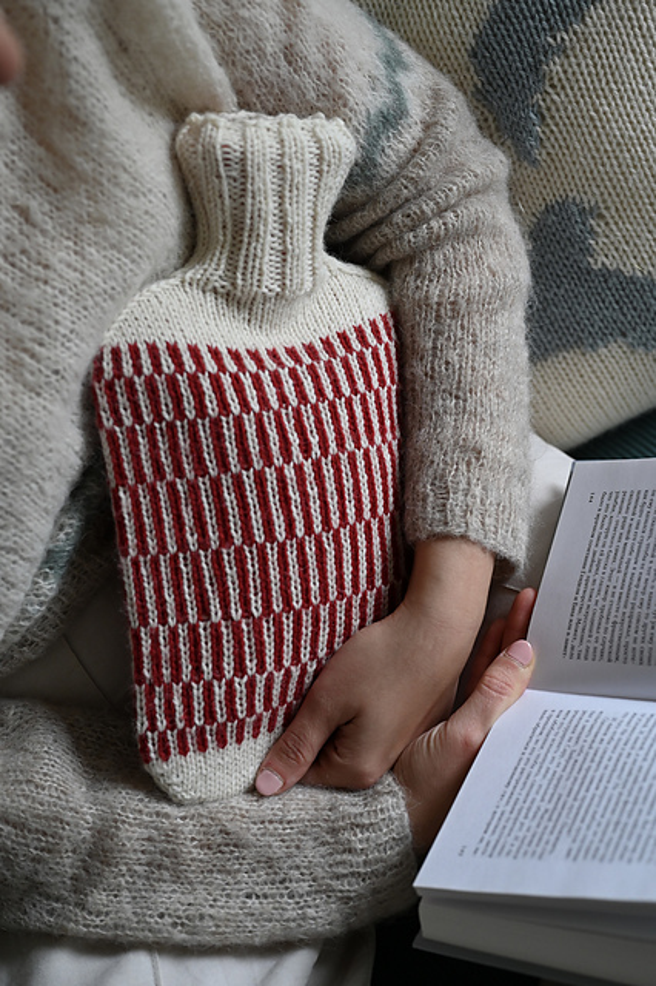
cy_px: 493
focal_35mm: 50
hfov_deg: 27.0
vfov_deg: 39.6
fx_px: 1368
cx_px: 328
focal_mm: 50
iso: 1250
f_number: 4
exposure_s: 1/60
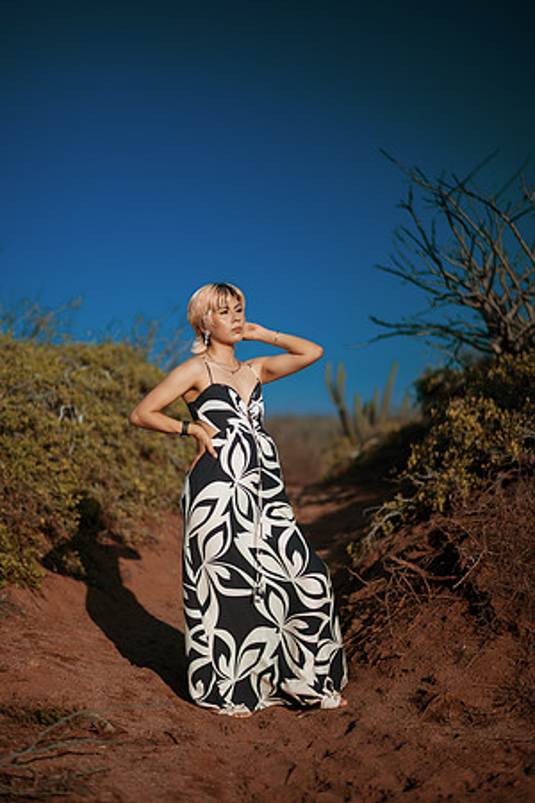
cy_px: 402
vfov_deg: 34.5
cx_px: 268
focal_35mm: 58
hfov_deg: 23.4
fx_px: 1293
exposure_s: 1/8000
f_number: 1.4
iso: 50
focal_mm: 58
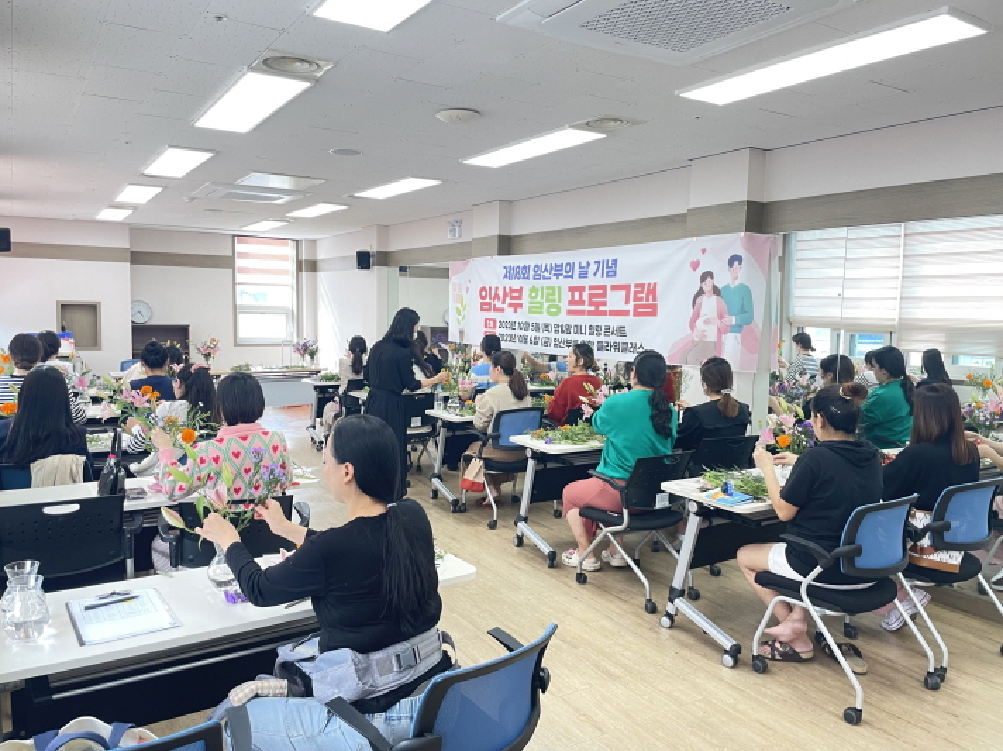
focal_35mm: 26
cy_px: 376
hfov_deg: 67.3
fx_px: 753
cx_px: 502
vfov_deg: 53.0
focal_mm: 4.2
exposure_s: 1/60
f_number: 1.6
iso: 100
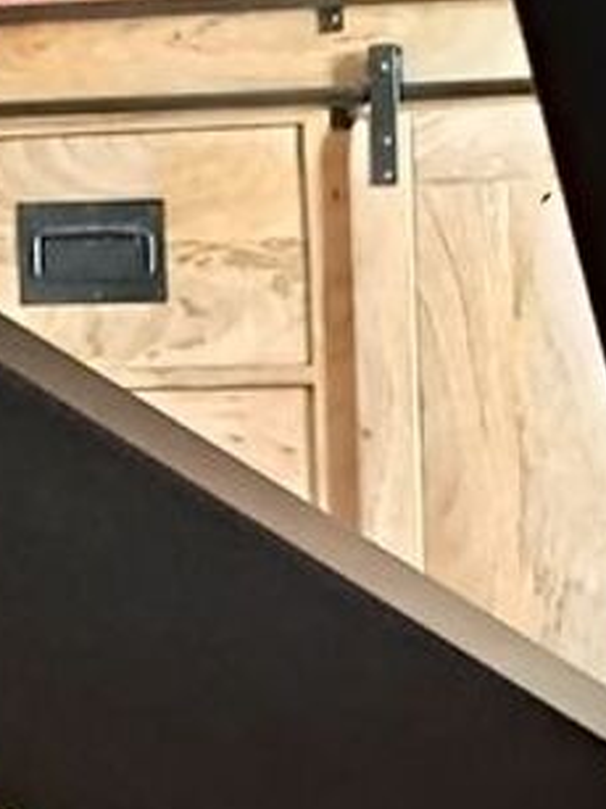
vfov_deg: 15.6
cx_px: 477
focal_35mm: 126
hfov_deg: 11.7
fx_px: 2943
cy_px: 476
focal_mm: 3.96
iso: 1250
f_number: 1.8
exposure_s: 1/20
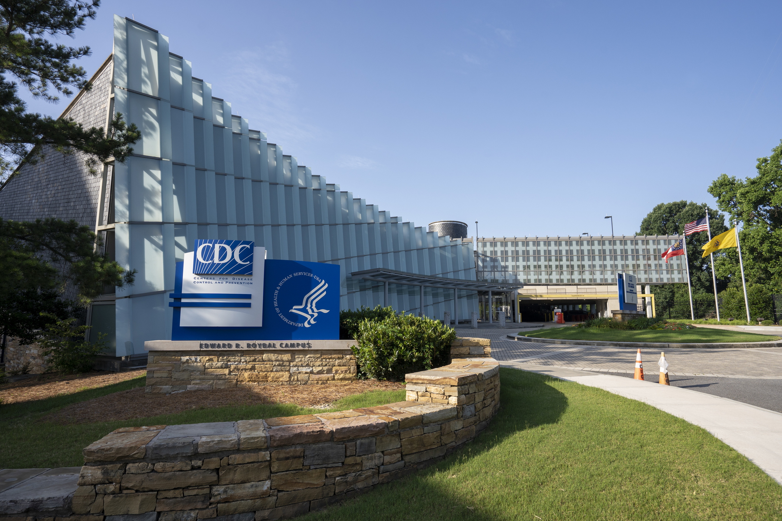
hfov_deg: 84.0
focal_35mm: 20
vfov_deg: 61.9
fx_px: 434
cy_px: 260
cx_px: 391
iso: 250
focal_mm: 20
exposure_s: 1/320
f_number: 8
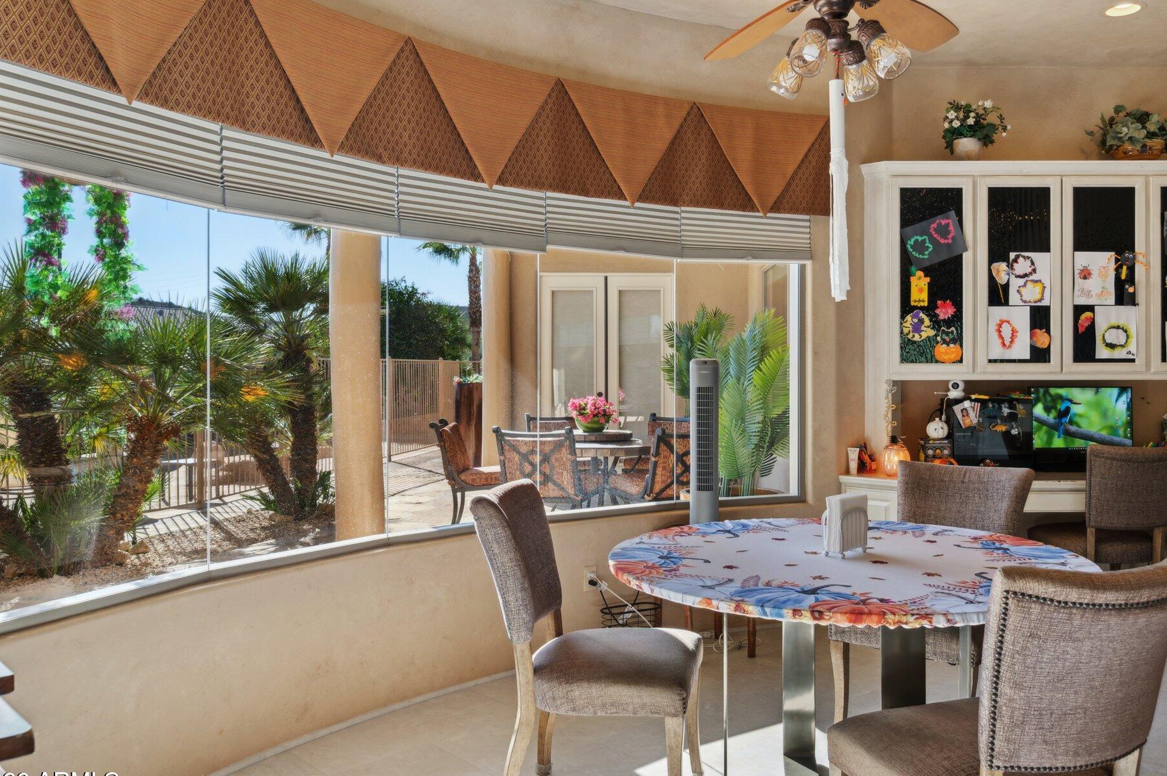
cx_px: 628
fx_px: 893
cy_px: 385
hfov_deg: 66.2
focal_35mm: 28
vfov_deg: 47.0
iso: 320
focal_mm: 24.5
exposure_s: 1/200
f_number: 8
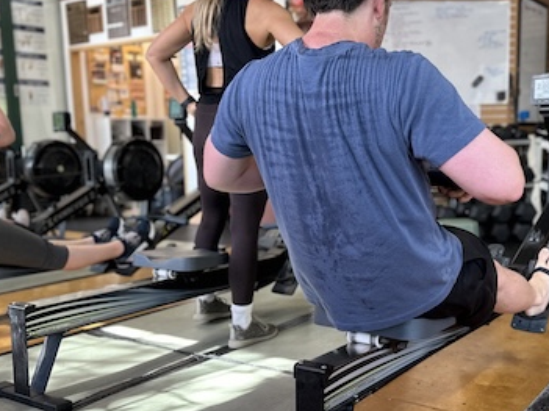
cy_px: 231
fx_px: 650
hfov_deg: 45.4
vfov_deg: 35.1
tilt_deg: -8.5
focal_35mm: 41
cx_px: 347
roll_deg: +2.1
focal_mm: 6.86
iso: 160
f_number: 1.78
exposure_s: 1/120
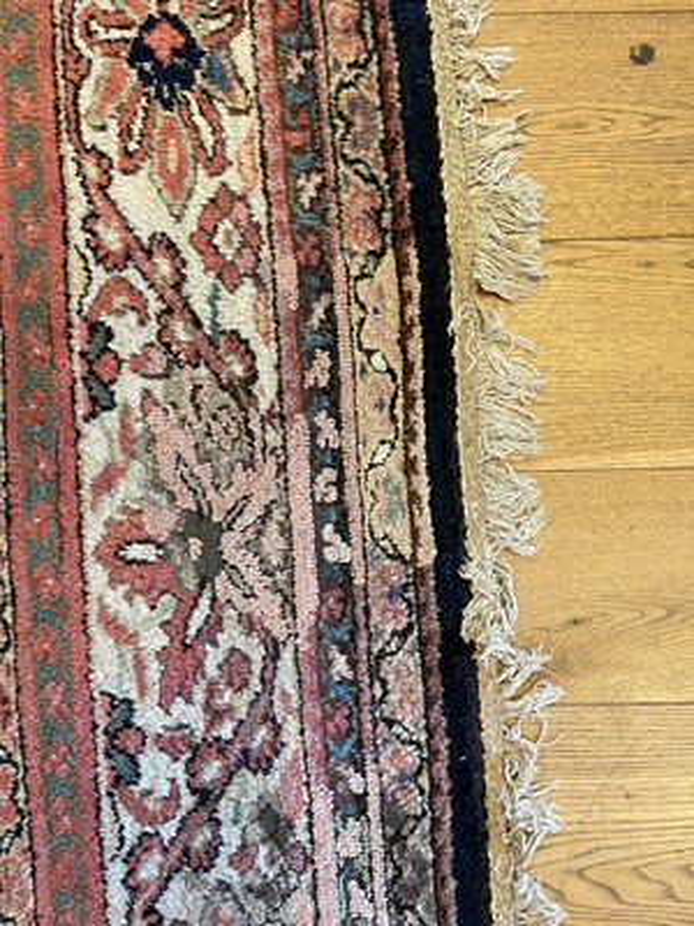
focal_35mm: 25
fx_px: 668
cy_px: 463
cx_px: 347
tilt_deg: -88.4
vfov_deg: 69.4
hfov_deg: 54.9
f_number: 1.6
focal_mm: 5.1
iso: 250
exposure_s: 1/50
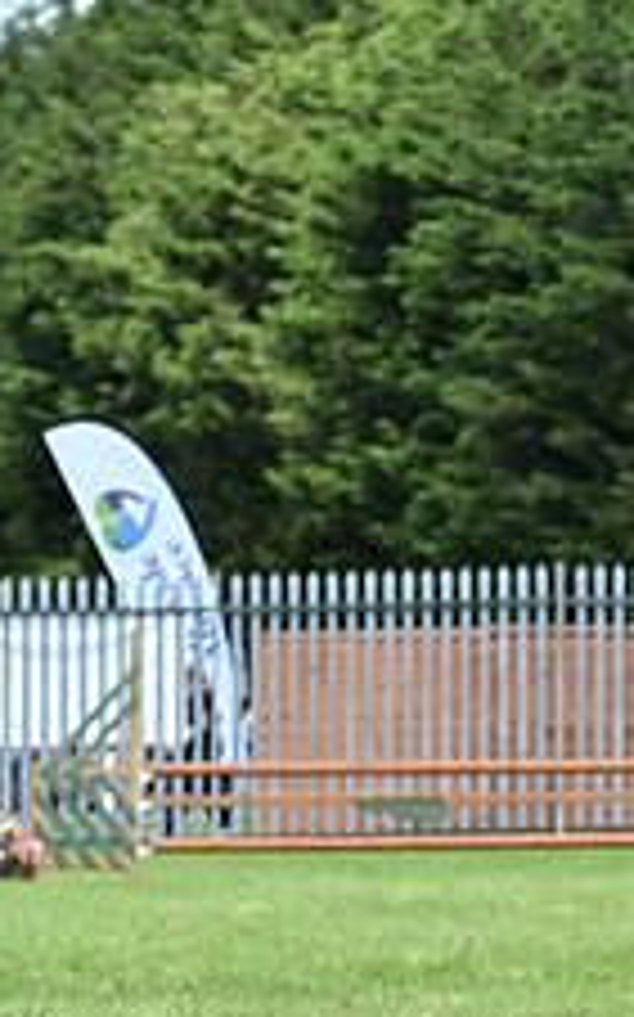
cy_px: 619
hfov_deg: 2.9
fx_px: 12290
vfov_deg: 4.7
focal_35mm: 444
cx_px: 1111
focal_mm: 170
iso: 560
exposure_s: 1/1000
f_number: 5.6
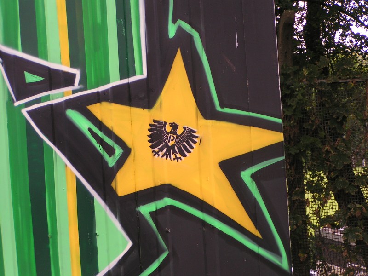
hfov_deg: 15.1
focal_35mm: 131
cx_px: 184
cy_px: 138
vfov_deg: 11.3
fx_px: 1393
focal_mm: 20
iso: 50
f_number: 3.5
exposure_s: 1/160
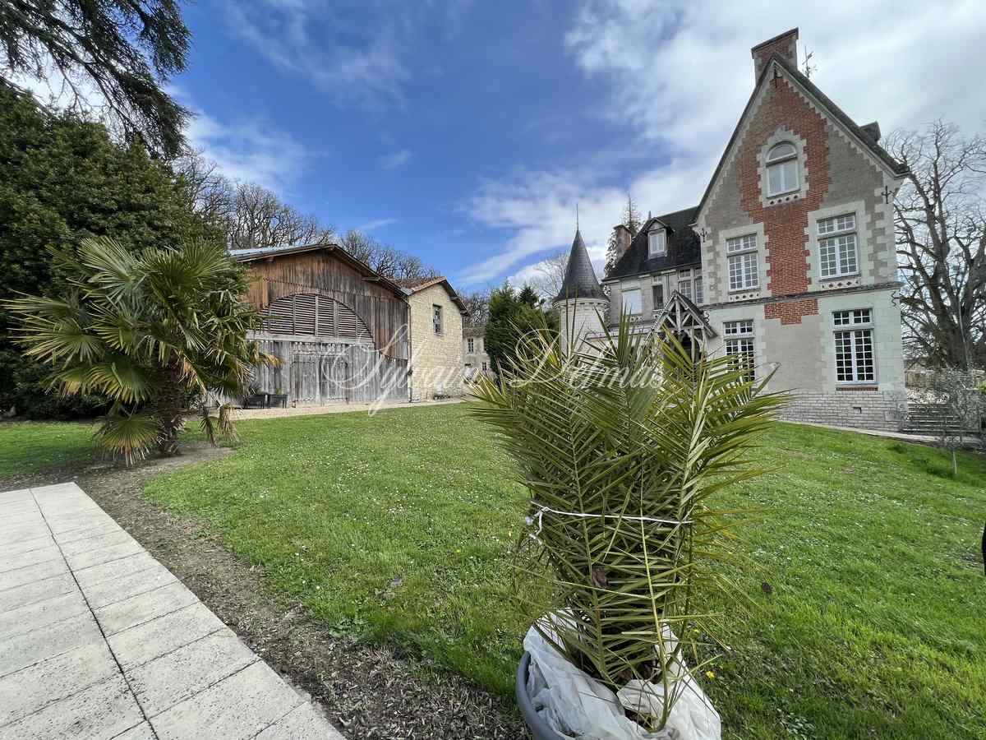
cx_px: 493
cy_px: 370
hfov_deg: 106.2
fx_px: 370
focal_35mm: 13
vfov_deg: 89.9
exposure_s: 1/677
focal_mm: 1.57
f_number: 1.8
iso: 32
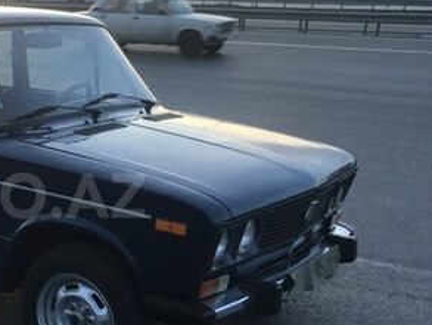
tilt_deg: -12.7
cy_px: 196
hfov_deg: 28.7
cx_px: -6
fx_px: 787
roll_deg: -5.0
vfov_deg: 23.3
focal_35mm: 63
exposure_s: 1/145
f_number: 1.8
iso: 20
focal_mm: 3.99
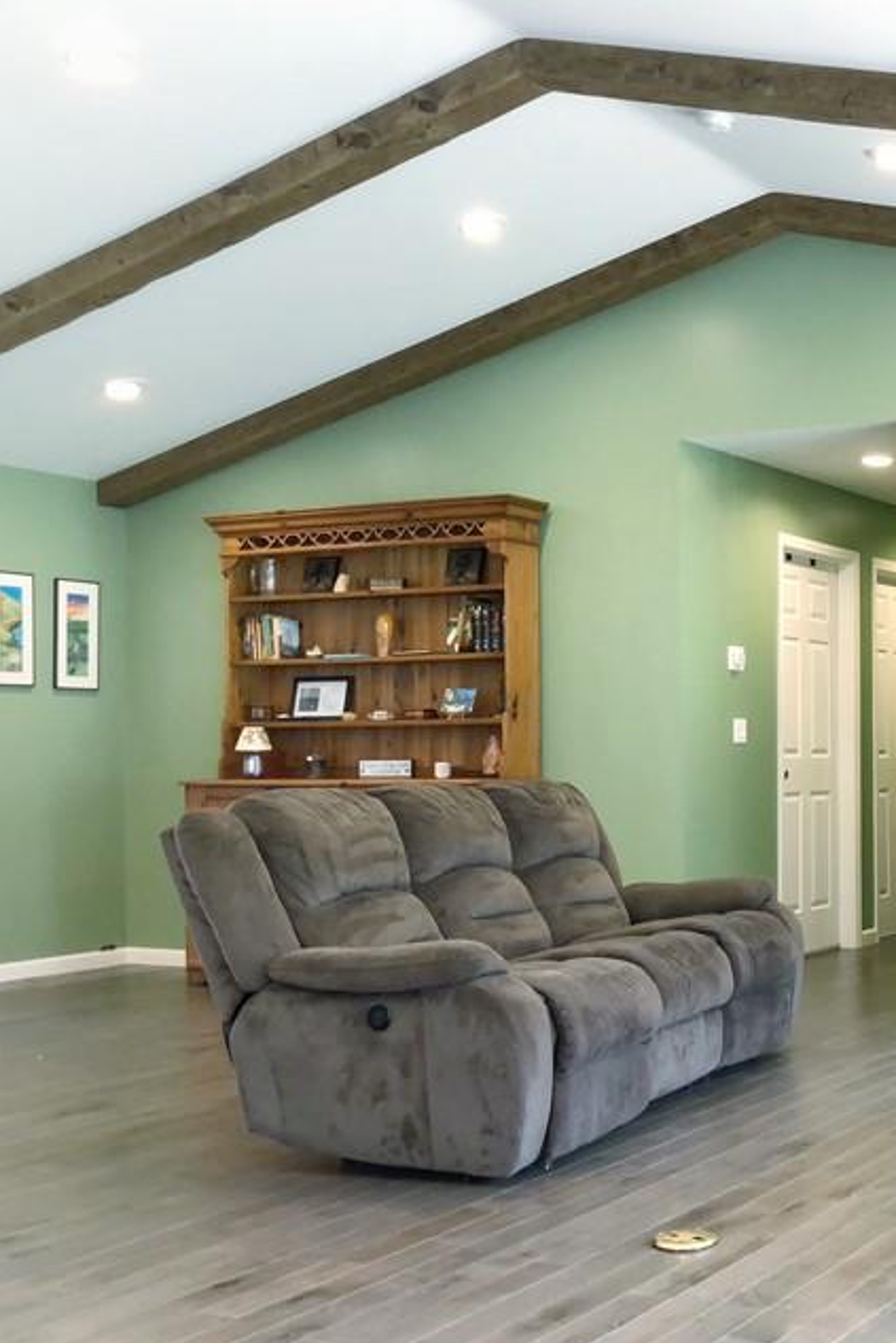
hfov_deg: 27.2
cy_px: 756
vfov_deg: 41.8
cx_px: 879
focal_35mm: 47
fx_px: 1754
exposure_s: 1/60
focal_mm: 4
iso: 100
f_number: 1.8
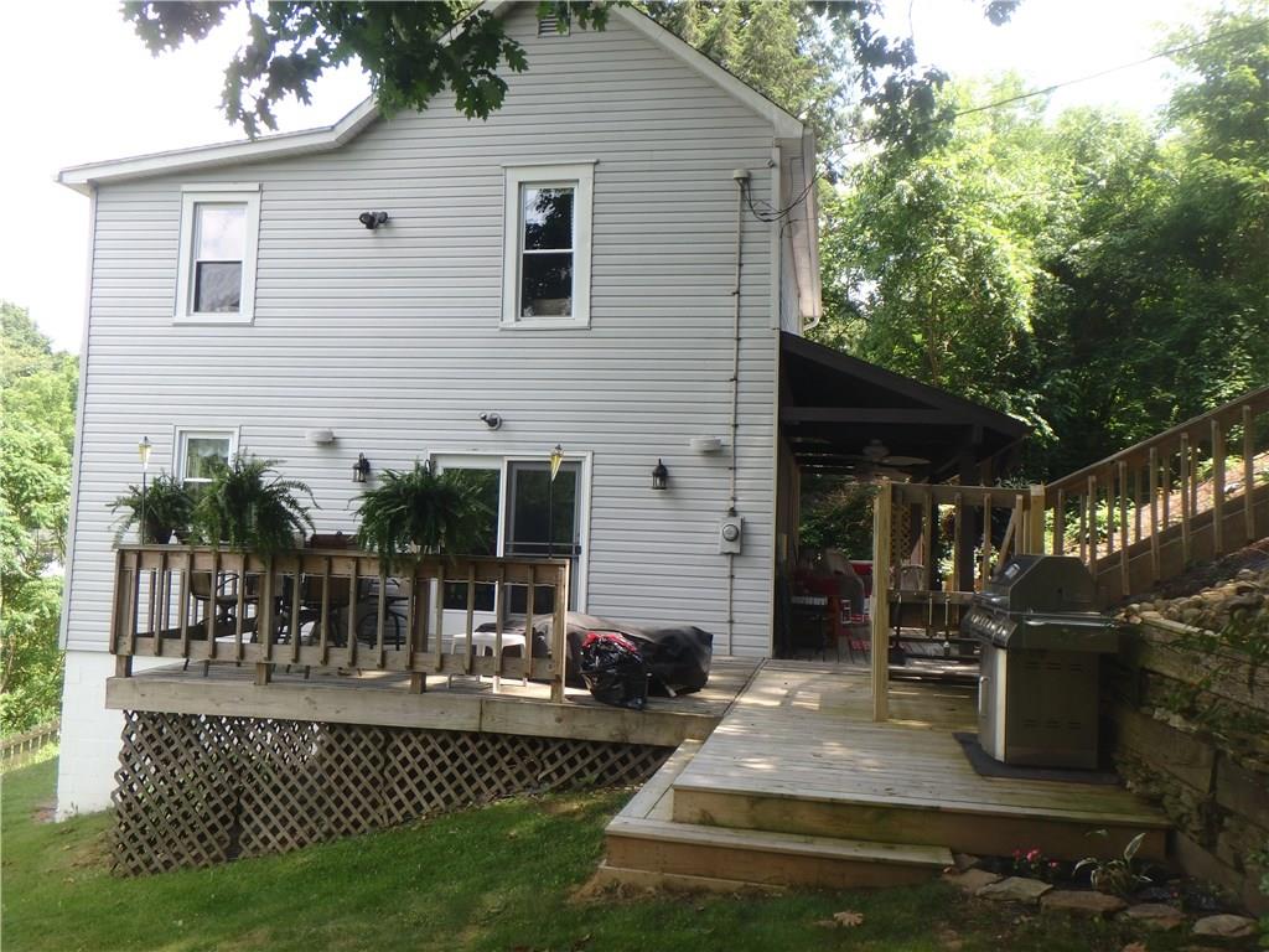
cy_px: 476
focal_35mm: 31
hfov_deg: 58.4
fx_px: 1136
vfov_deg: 45.4
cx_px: 634
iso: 125
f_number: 4.7
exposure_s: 1/125
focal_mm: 5.6
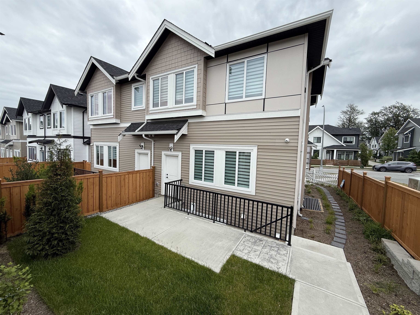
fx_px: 170
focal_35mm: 14
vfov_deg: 85.7
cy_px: 158
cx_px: 210
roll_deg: -1.6
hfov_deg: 102.1
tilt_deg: -2.6
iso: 50
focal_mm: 2.22
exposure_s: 1/901
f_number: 2.2
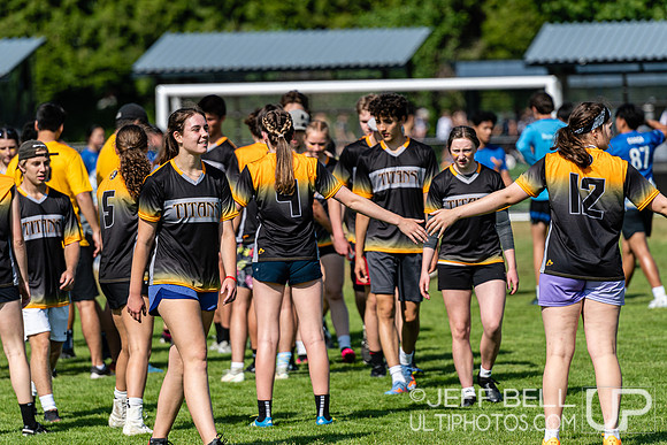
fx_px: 5559
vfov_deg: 4.6
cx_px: 334
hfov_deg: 6.9
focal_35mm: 300
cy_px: 222
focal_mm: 200
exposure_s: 1/1600
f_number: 3.2
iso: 100
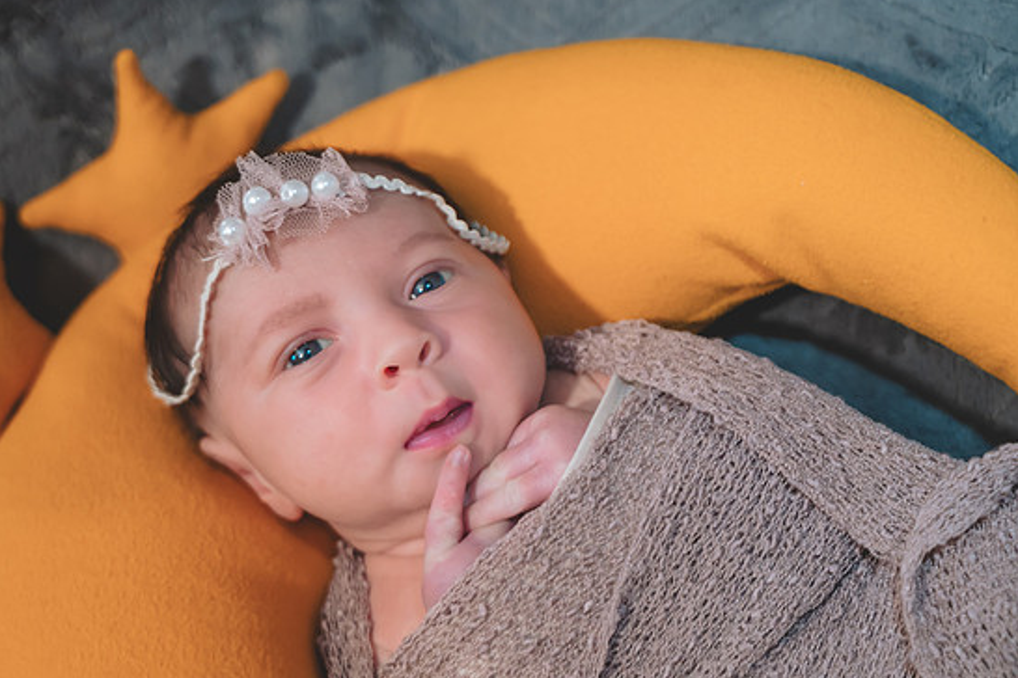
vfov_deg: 20.9
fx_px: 1838
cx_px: 479
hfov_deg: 31.0
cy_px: 337
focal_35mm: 65
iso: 2000
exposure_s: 1/60
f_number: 4
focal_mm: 61
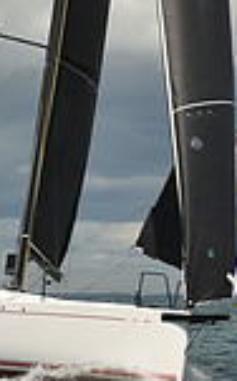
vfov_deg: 7.6
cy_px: -40
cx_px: 115
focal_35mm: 274
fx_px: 2840
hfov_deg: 4.8
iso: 320
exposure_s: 1/800
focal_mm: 70
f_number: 13
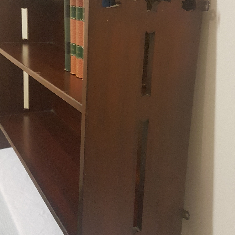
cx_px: 123
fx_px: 346
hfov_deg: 37.5
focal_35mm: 45
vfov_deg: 37.3
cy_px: 88
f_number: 1.7
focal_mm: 4.2
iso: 250
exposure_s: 1/25
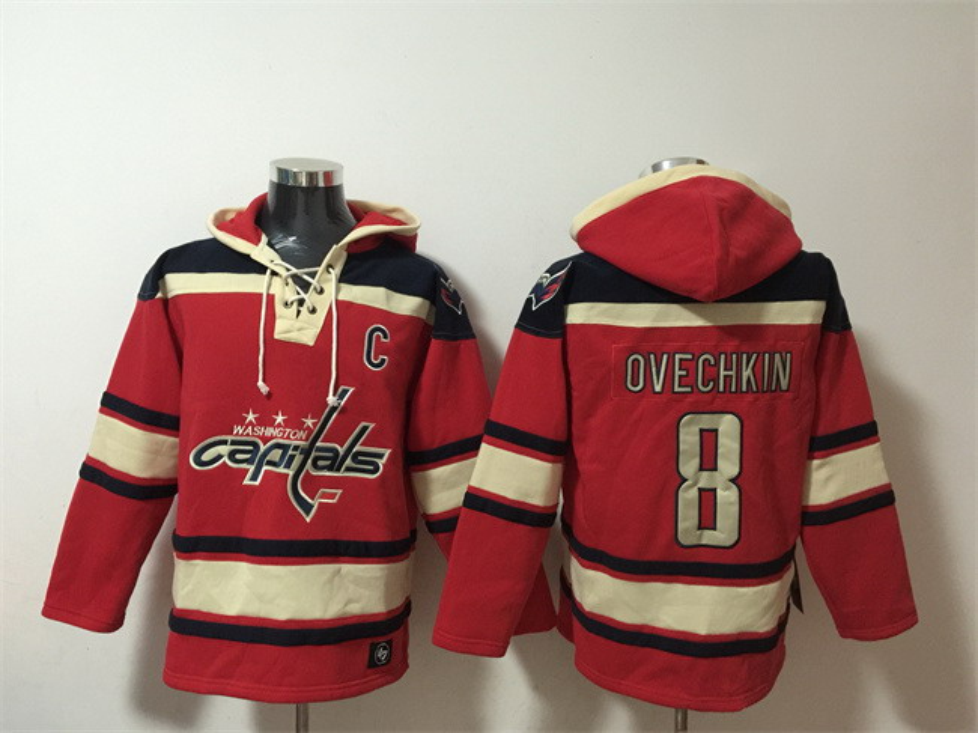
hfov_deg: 61.7
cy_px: 366
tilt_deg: -2.4
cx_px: 489
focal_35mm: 29
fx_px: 819
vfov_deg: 48.2
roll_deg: -1.9
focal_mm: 4.15
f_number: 2.2
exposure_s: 1/8
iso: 125
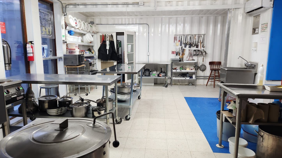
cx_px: 140
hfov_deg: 71.9
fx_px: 194
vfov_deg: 44.4
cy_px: 80
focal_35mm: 26
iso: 100
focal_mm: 5.4
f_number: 1.8
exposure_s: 1/180
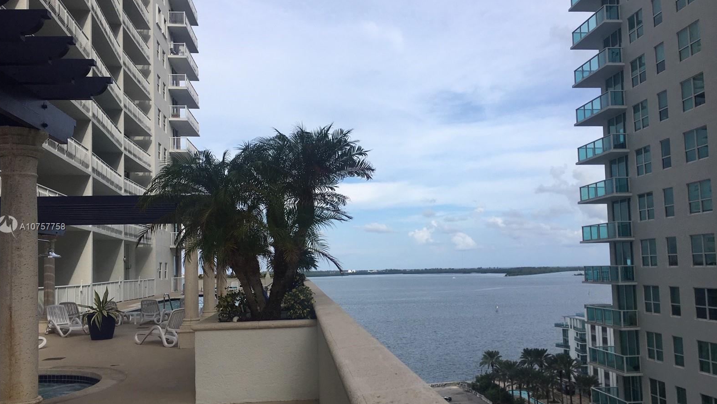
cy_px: 227
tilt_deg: +4.7
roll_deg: +1.4
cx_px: 357
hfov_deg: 61.0
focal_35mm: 32
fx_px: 608
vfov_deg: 36.6
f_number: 2.2
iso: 25
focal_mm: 4.15
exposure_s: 1/1508
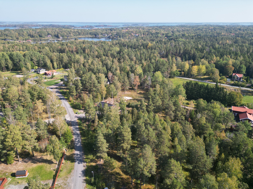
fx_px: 175
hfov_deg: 71.6
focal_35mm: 24
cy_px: 94
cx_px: 126
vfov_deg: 56.8
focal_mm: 6.72
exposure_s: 1/1600
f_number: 1.7
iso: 200
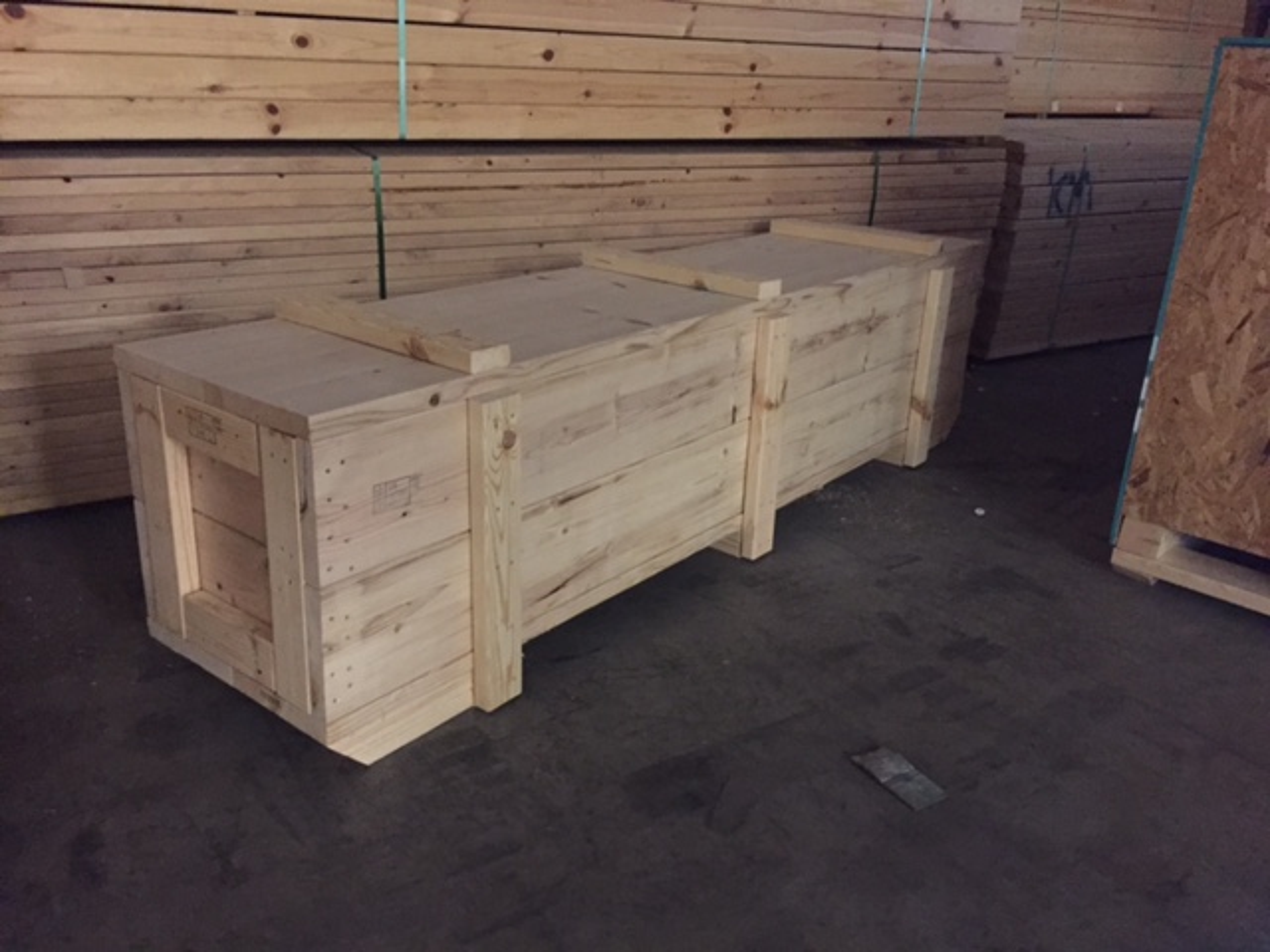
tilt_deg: -21.3
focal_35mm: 29
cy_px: 476
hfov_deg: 61.7
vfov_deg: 48.2
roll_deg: -1.9
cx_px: 635
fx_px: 1064
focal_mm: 4.15
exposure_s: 1/15
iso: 800
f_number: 2.2
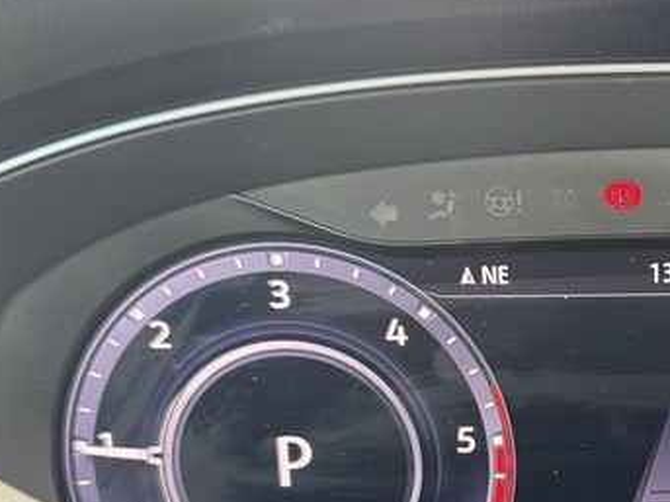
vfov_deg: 20.4
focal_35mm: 70
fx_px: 1354
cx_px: 665
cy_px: 499
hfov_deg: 26.4
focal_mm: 6.76
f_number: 1.78
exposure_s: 1/56
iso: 200
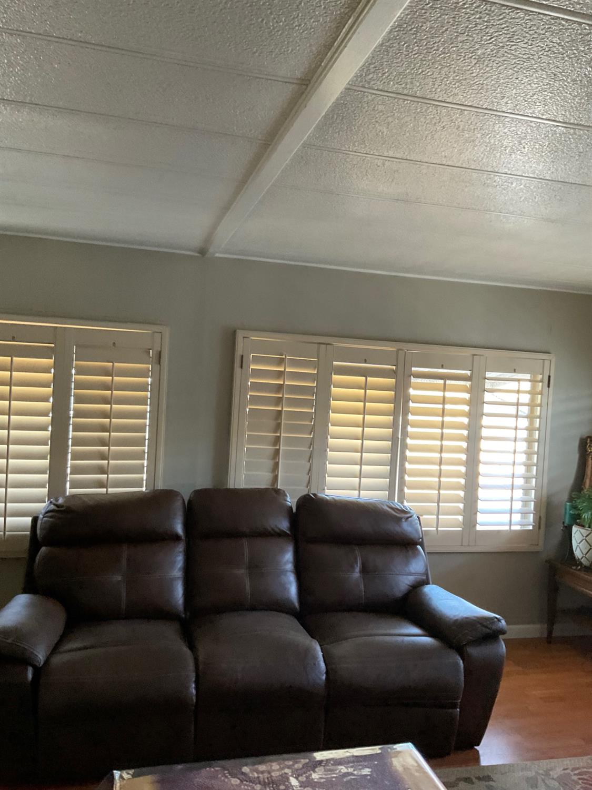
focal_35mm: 29
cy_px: 395
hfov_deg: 48.2
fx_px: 661
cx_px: 296
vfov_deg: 61.7
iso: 250
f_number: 1.8
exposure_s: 1/60
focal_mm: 3
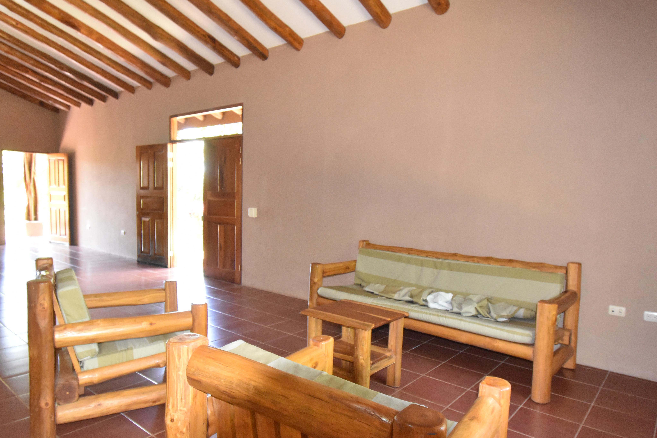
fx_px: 420
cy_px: 234
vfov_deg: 55.1
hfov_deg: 76.1
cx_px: 332
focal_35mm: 23
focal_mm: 14
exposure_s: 1/60
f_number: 6.3
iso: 4500
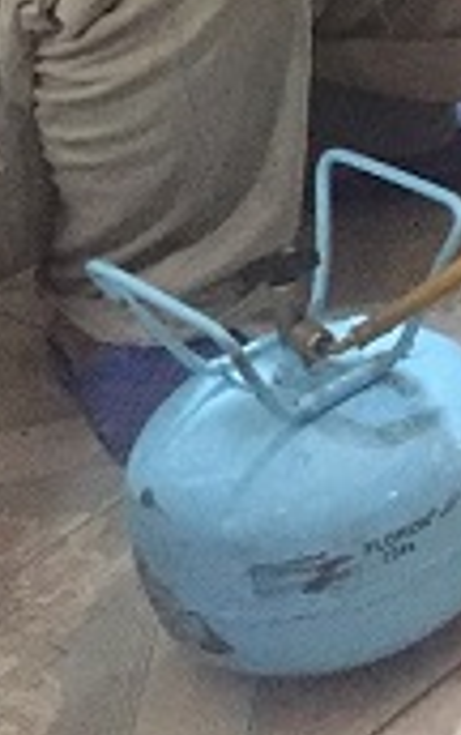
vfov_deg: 16.1
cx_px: 1097
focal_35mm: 125
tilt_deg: -21.0
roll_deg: +4.6
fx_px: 2504
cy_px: -126
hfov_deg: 9.4
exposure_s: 1/17
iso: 400
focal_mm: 4.15
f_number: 2.2
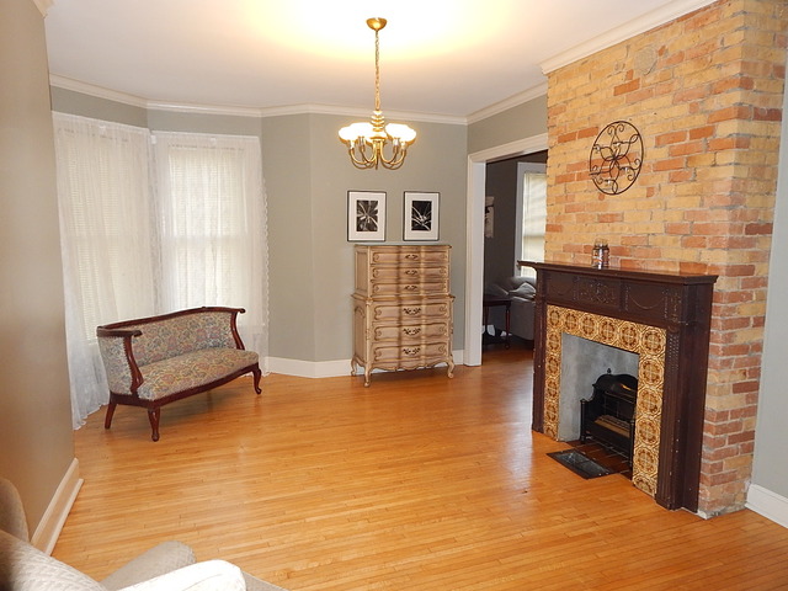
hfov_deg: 76.4
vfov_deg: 61.1
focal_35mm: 22
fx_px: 501
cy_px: 296
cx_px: 394
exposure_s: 1/30
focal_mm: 4
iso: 250
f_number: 3
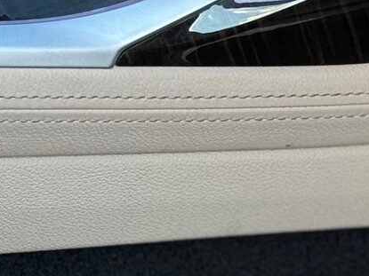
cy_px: -256
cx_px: -196
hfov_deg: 7.9
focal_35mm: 247
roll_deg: -1.6
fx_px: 2632
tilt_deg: -27.4
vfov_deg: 5.9
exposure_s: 1/244
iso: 100
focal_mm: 6.76
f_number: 1.78
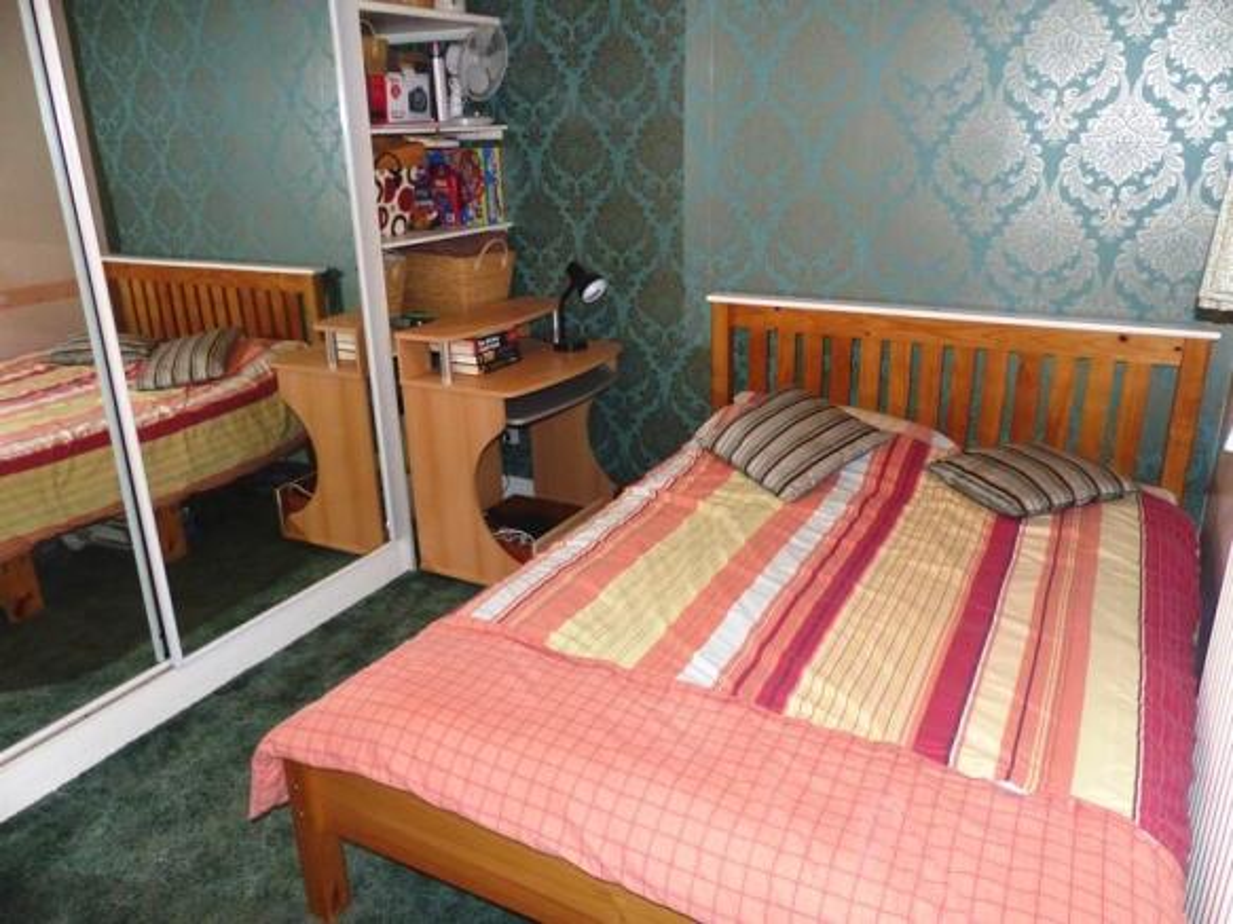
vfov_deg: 54.9
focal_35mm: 25
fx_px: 890
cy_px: 462
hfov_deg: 69.4
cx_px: 616
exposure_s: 1/60
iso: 400
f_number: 2.8
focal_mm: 4.5
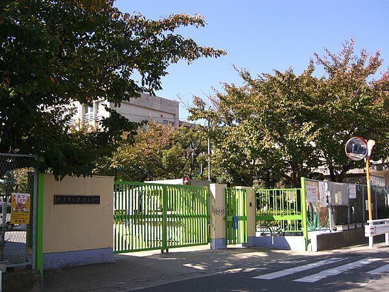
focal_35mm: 38
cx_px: 194
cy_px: 146
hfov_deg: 49.0
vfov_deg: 37.7
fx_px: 427
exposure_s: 1/800
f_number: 2.8
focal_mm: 7.9
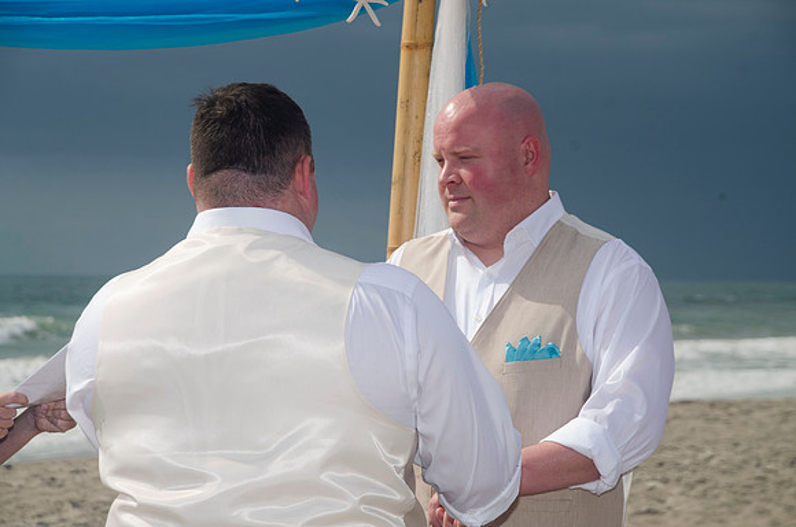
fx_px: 2978
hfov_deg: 15.2
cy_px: 264
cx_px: 398
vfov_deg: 10.1
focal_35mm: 135
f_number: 9
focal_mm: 90
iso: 100
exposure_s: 1/250
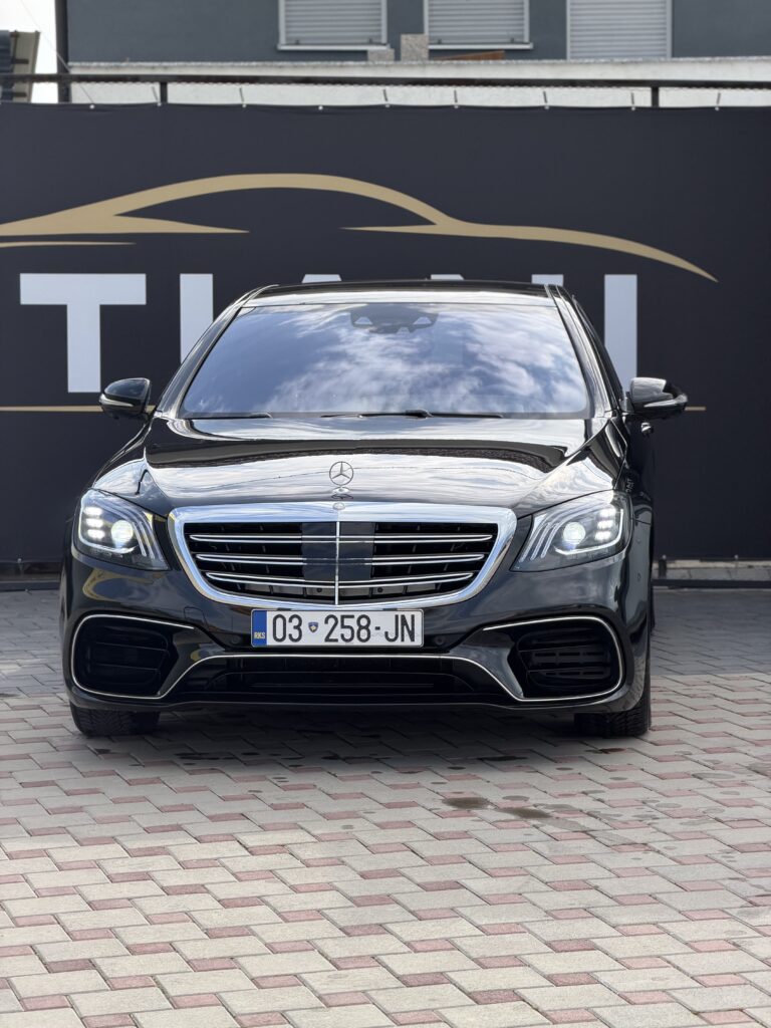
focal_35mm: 100
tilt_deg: -4.4
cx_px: 386
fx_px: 2970
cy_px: 514
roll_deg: +0.6
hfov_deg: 14.8
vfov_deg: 19.6
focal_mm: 16.89
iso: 50
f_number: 2.8
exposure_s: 1/638
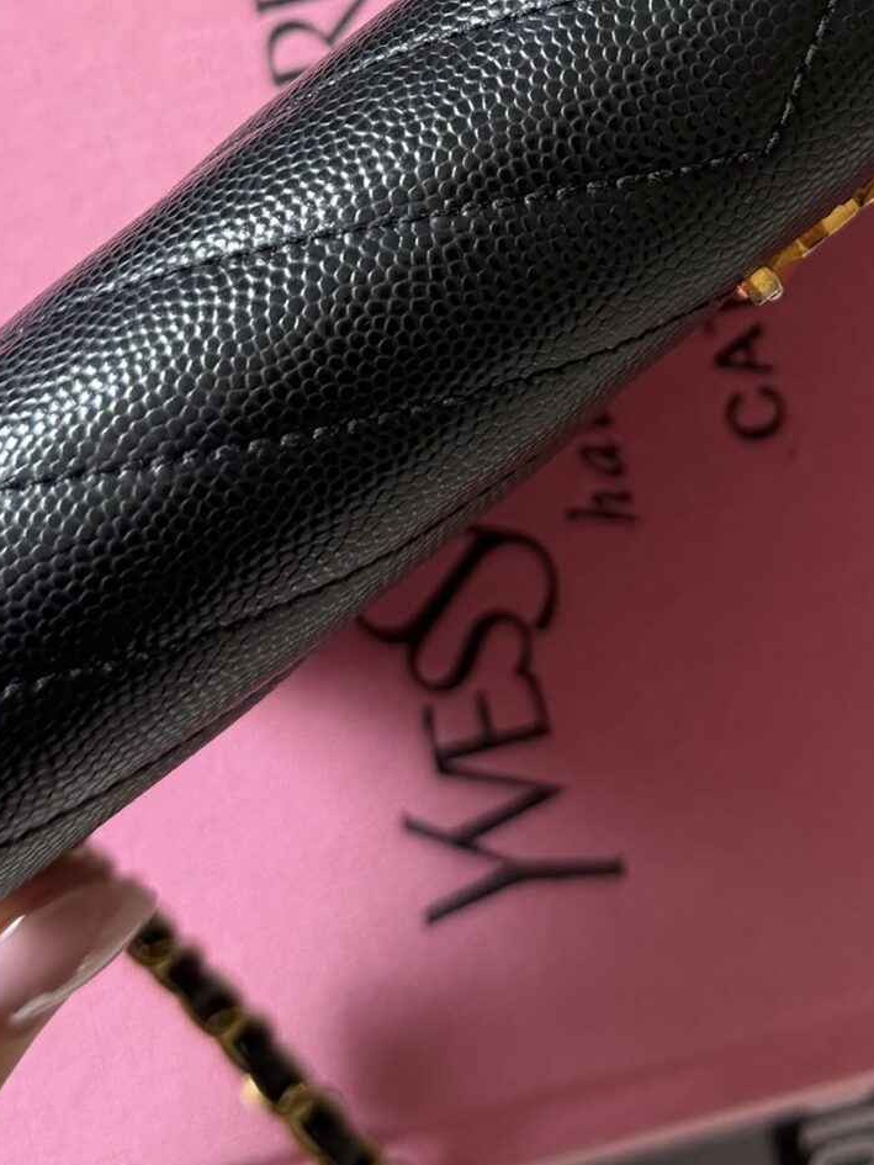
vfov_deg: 27.9
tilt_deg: -83.3
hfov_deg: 22.3
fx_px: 2188
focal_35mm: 65
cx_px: 694
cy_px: -20
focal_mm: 6.76
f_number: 1.78
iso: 200
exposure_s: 1/73
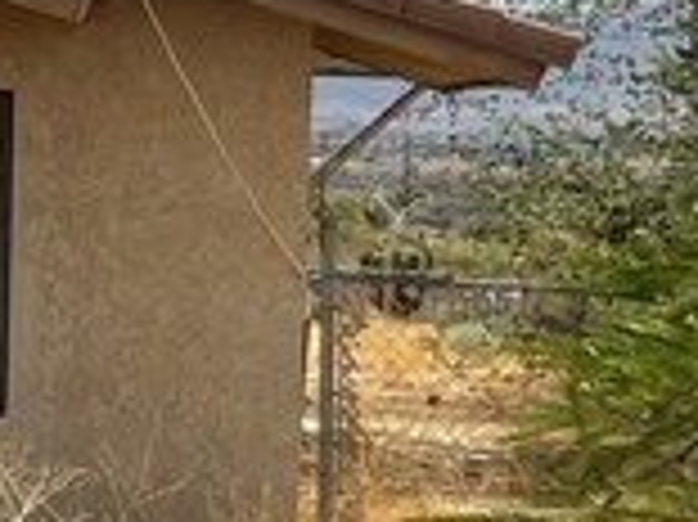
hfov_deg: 9.4
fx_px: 3325
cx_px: -1414
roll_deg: -0.9
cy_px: 176
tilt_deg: -1.3
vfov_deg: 9.0
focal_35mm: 165
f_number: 1.6
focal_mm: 5.1
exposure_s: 1/5917
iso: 32
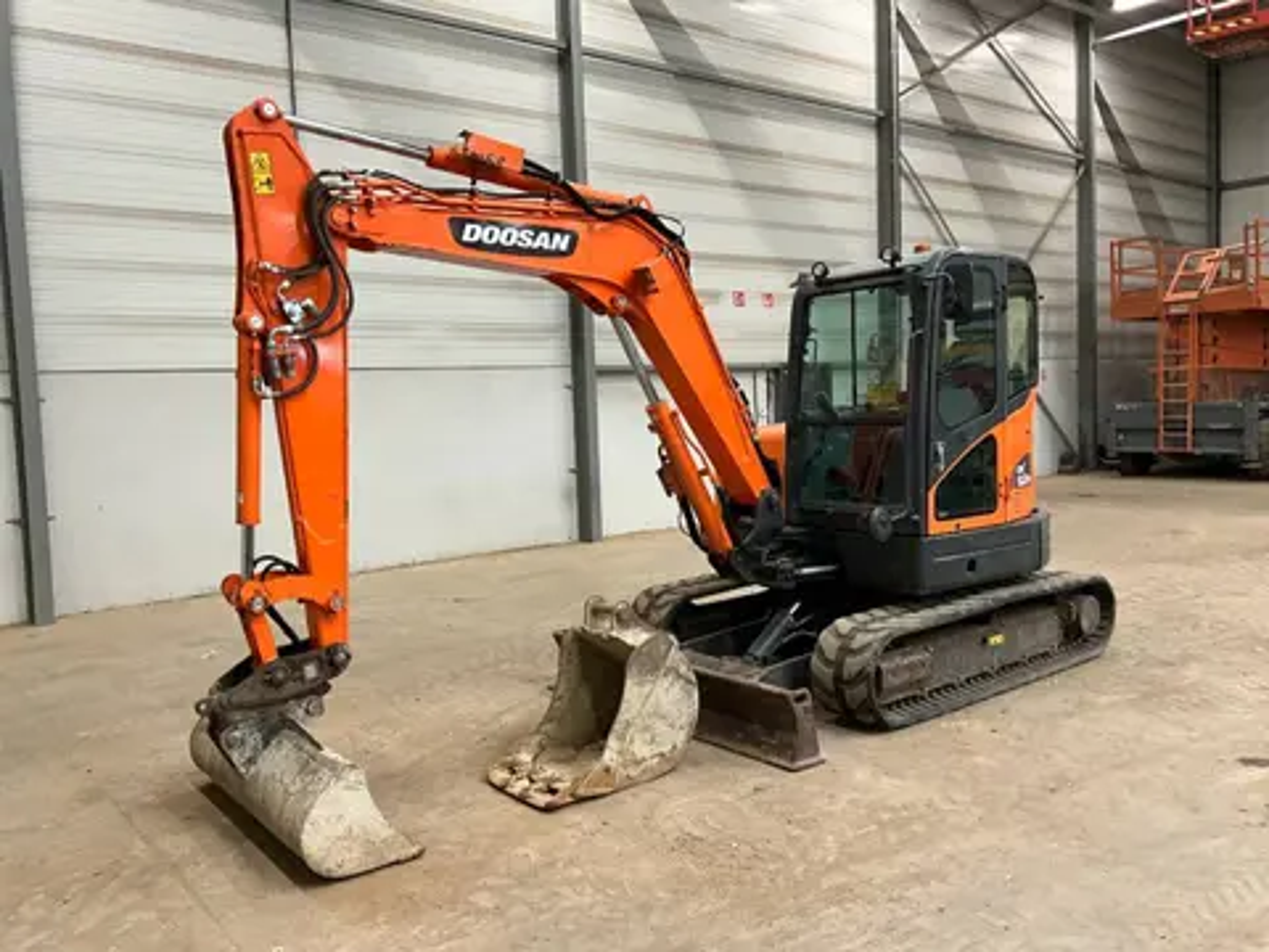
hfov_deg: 61.7
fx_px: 1063
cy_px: 476
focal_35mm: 29
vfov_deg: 48.2
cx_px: 634
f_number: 1.8
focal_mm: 3
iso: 160
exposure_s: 1/60
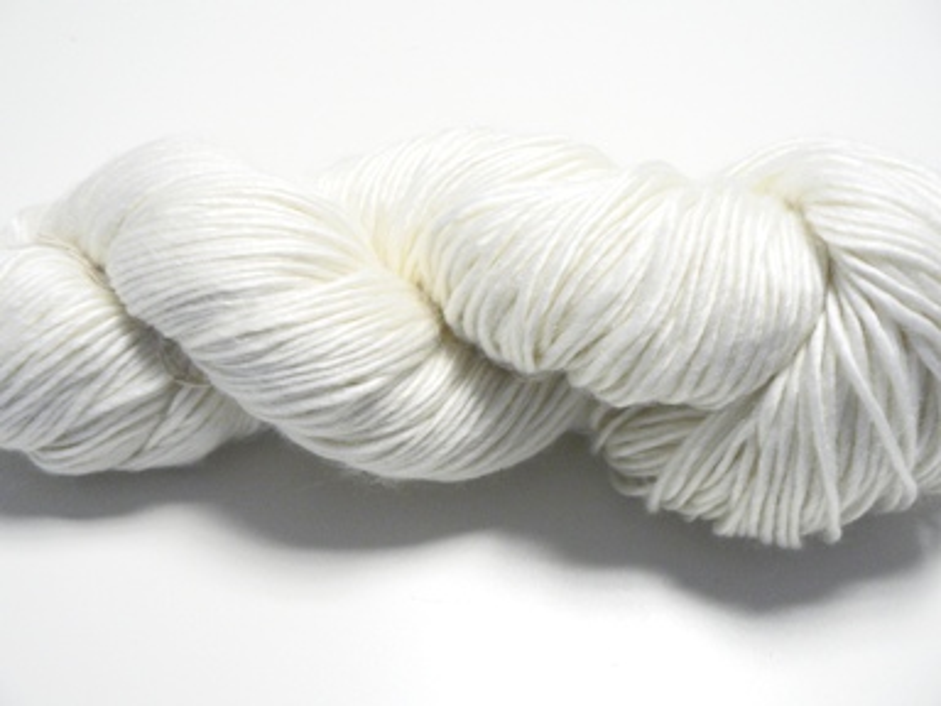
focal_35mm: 36
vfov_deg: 39.7
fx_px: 979
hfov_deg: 51.4
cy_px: 353
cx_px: 470
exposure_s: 1/30
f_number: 2.8
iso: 150
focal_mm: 6
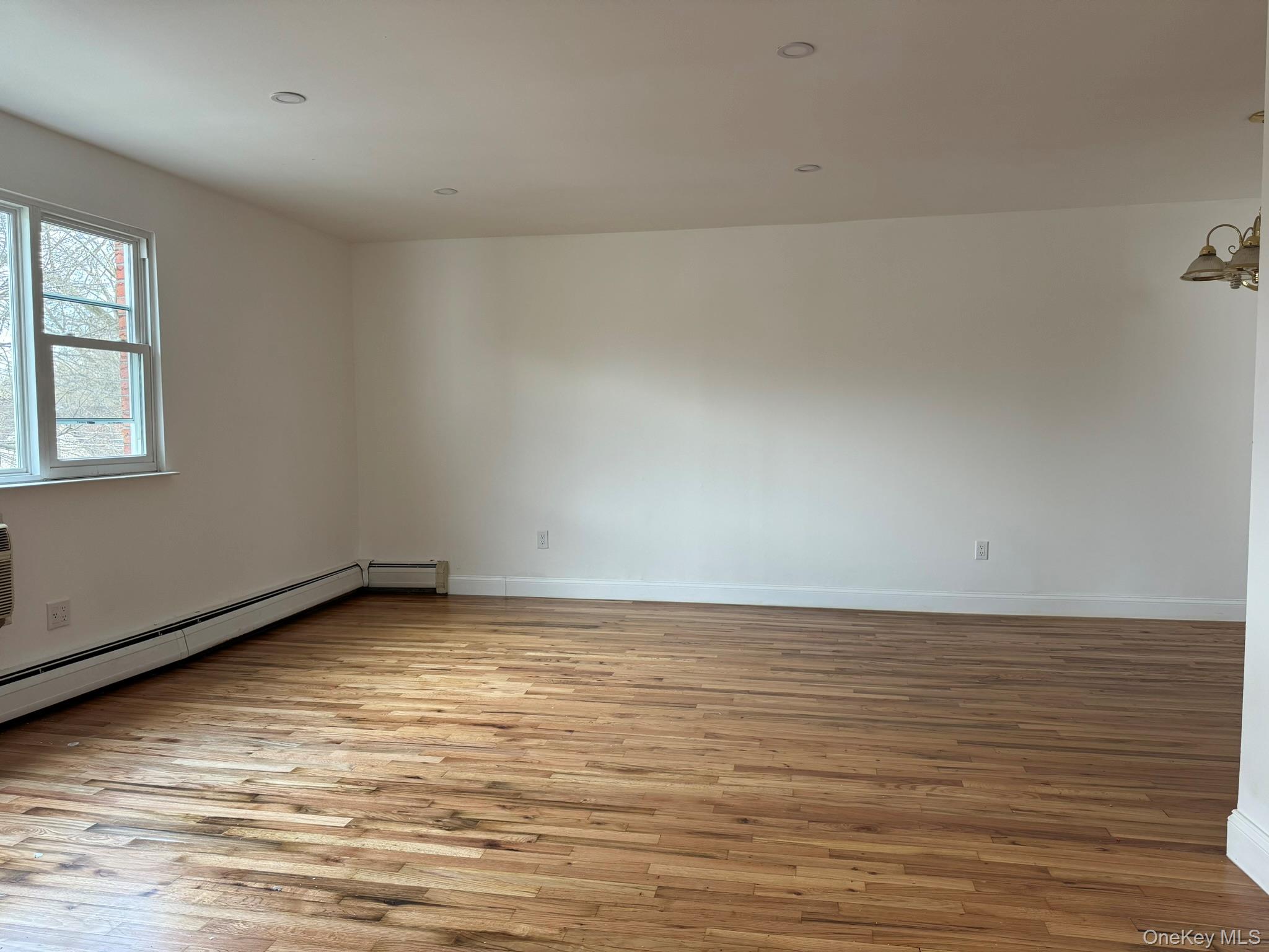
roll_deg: +0.4
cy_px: 476
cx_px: 634
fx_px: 880
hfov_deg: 71.6
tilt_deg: -4.5
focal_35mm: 24
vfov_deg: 56.8
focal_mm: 6.76
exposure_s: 1/121
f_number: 1.78
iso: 160
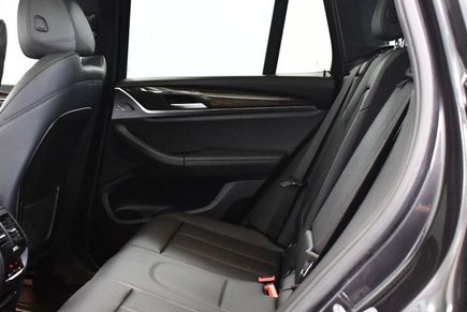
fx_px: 688
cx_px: 180
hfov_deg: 37.3
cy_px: 134
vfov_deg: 25.6
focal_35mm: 53
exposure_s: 1/60
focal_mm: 18
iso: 4500
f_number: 3.5
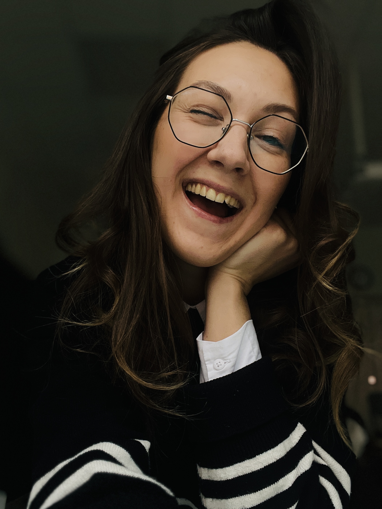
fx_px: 441
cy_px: 254
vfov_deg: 60.0
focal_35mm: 30
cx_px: 191
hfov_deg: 46.8
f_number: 2.2
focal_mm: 2.71
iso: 200
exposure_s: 1/60
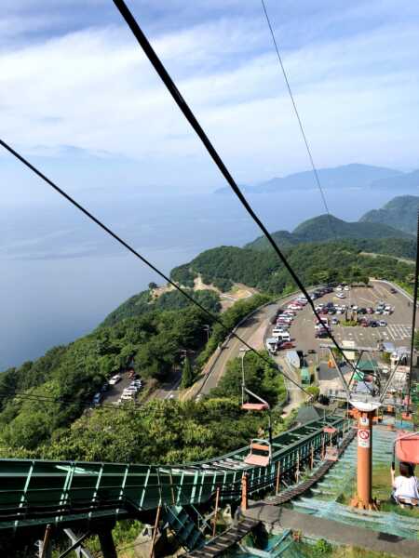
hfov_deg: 49.7
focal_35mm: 28
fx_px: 452
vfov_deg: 63.4
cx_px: 210
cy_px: 279
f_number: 1.8
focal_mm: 4
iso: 20
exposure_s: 1/2500
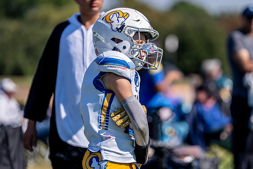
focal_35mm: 282
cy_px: 81
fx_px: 1981
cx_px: 155
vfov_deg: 4.9
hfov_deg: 7.3
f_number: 2.8
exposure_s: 1/3200
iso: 100
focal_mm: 200
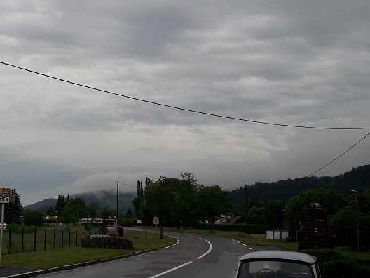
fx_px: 567
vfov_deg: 27.5
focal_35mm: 53
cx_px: 78
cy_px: 132
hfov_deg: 35.1
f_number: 1.9
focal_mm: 3.7
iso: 40
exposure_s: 1/959
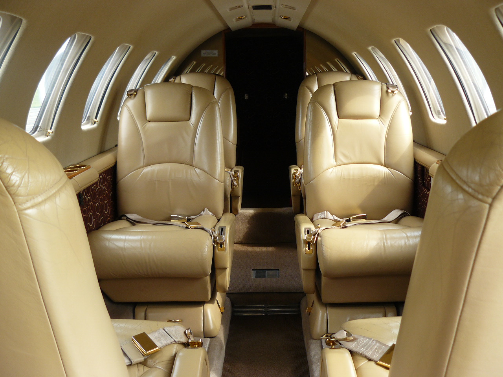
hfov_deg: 51.4
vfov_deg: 39.7
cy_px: 188
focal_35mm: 36
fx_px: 523
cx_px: 252
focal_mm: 6
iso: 100
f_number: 2.8
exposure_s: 1/80
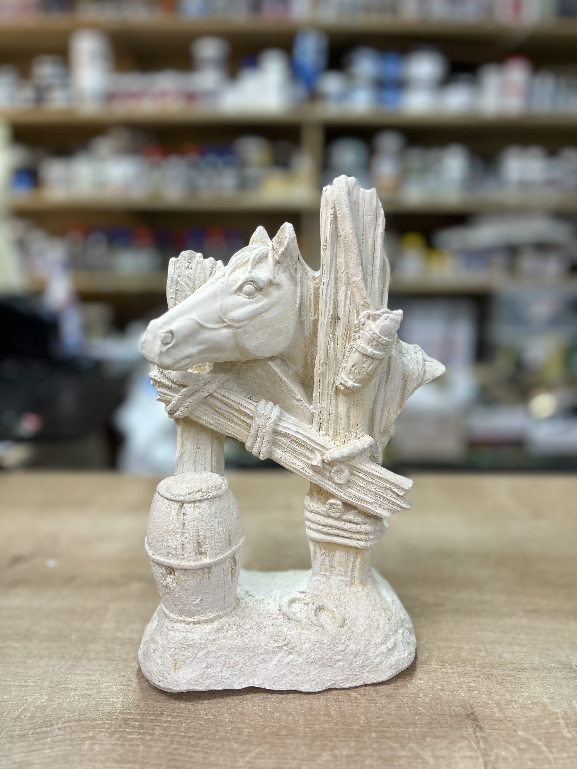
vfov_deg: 67.3
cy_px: 384
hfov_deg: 53.1
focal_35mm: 26
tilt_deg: -13.0
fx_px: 578
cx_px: 288
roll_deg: -0.6
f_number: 1.5
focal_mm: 5.7
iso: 100
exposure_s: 1/100
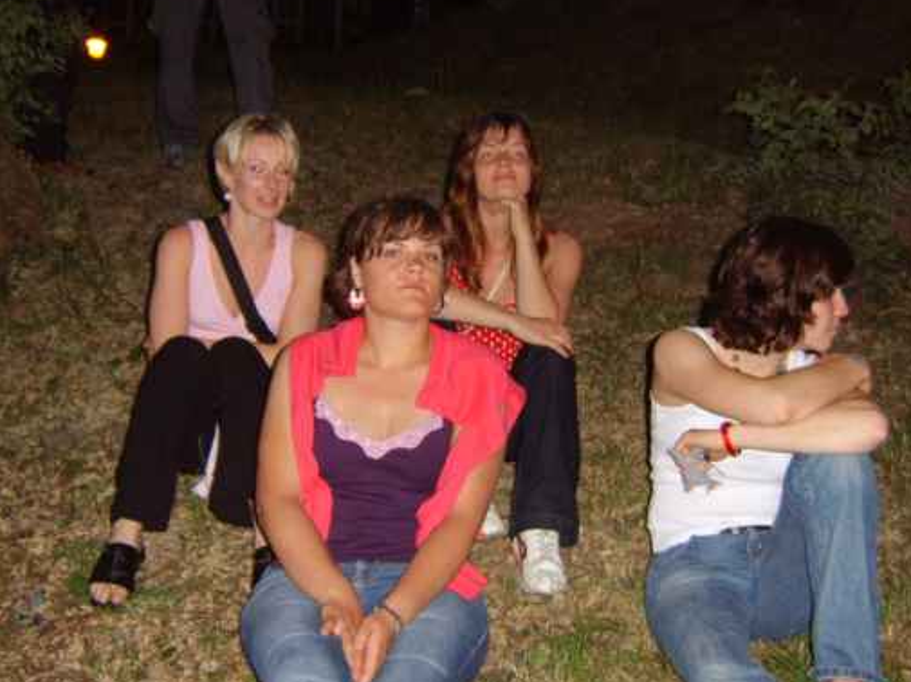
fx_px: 1131
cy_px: 300
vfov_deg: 33.5
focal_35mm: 43
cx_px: 455
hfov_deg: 43.9
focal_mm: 8.13
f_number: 2.7
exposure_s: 1/30
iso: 141
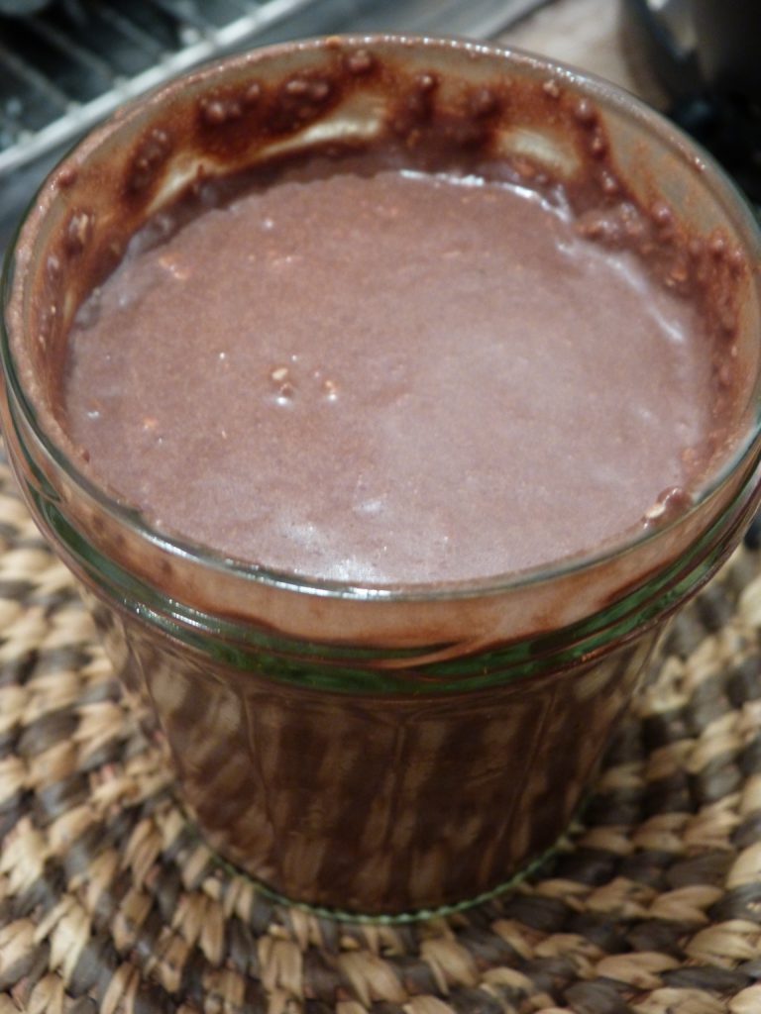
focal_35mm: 46
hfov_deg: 31.5
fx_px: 1348
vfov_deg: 41.2
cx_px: 380
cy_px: 507
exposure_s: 1/6
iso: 400
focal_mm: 7.8
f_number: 3.2
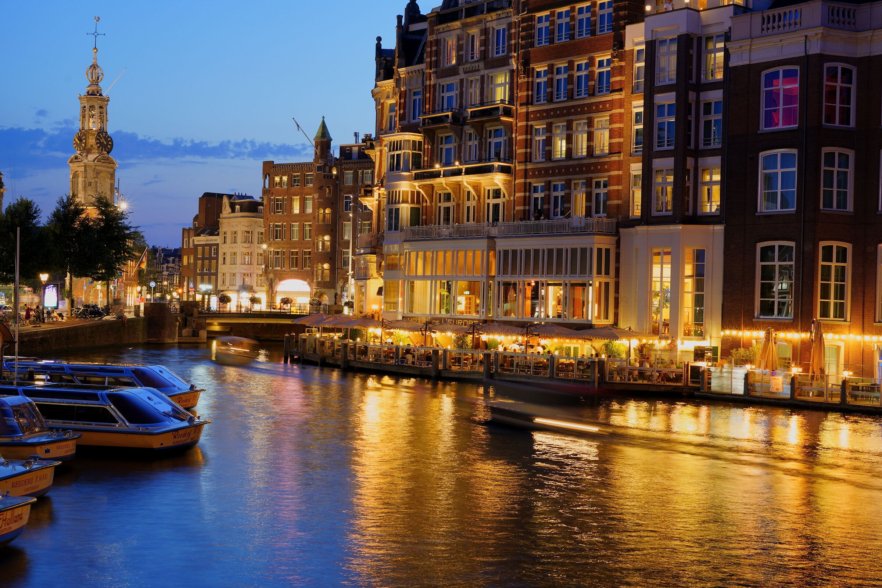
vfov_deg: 27.0
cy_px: 294
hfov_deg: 39.6
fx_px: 1225
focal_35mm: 50
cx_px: 441
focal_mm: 50
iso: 500
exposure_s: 2
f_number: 8
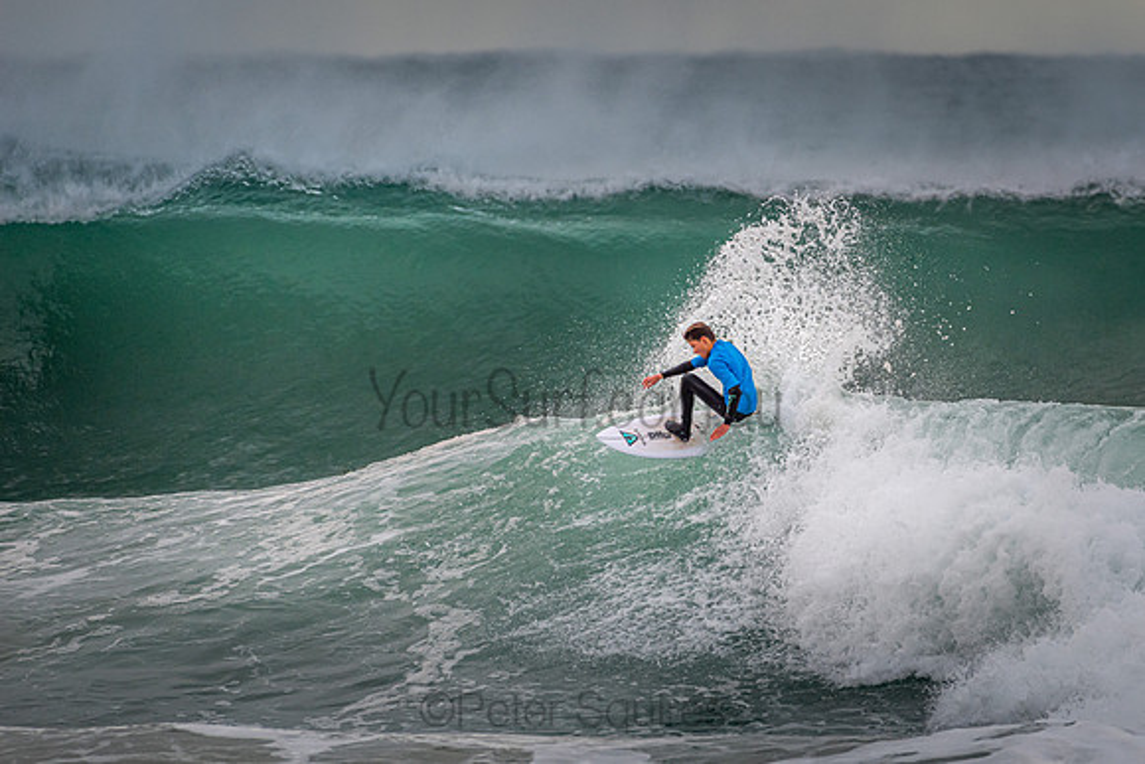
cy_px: 436
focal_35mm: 614
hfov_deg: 3.4
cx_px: 697
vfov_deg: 2.2
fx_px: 19525
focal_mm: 500
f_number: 5.6
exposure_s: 1/2500
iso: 640
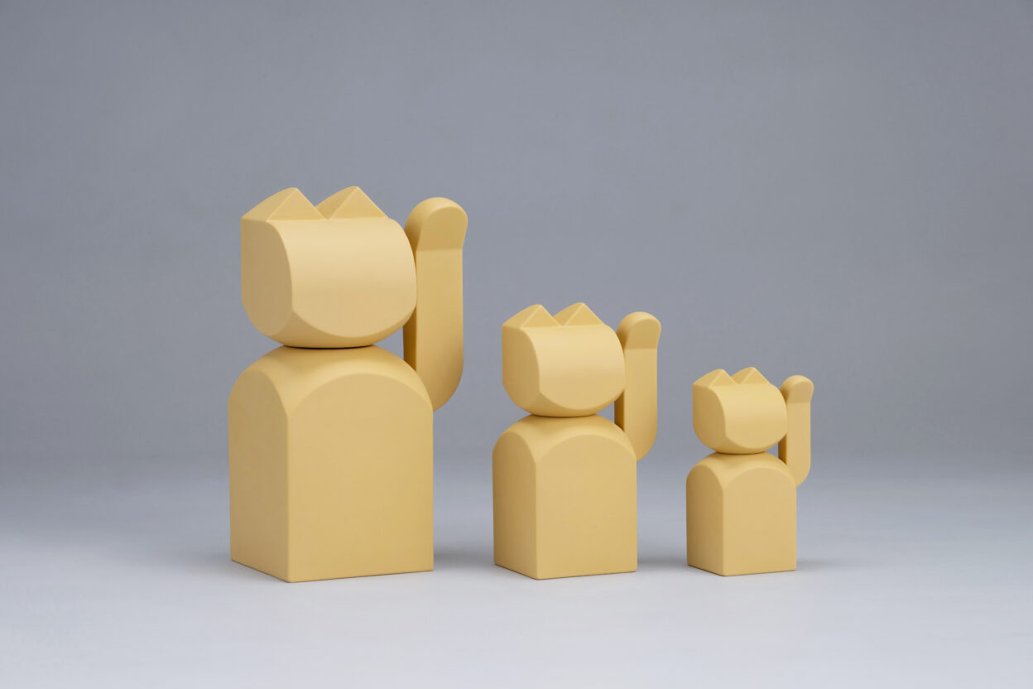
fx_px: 3156
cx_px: 516
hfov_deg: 18.6
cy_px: 344
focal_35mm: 110
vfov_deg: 12.5
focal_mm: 110
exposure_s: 1/160
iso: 160
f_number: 16
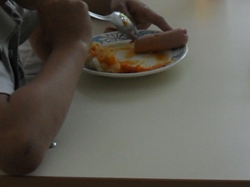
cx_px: 259
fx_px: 794
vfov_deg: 13.1
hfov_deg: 17.4
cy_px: -44
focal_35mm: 110
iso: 80
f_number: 2.8
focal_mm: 6.3
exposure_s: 1/45
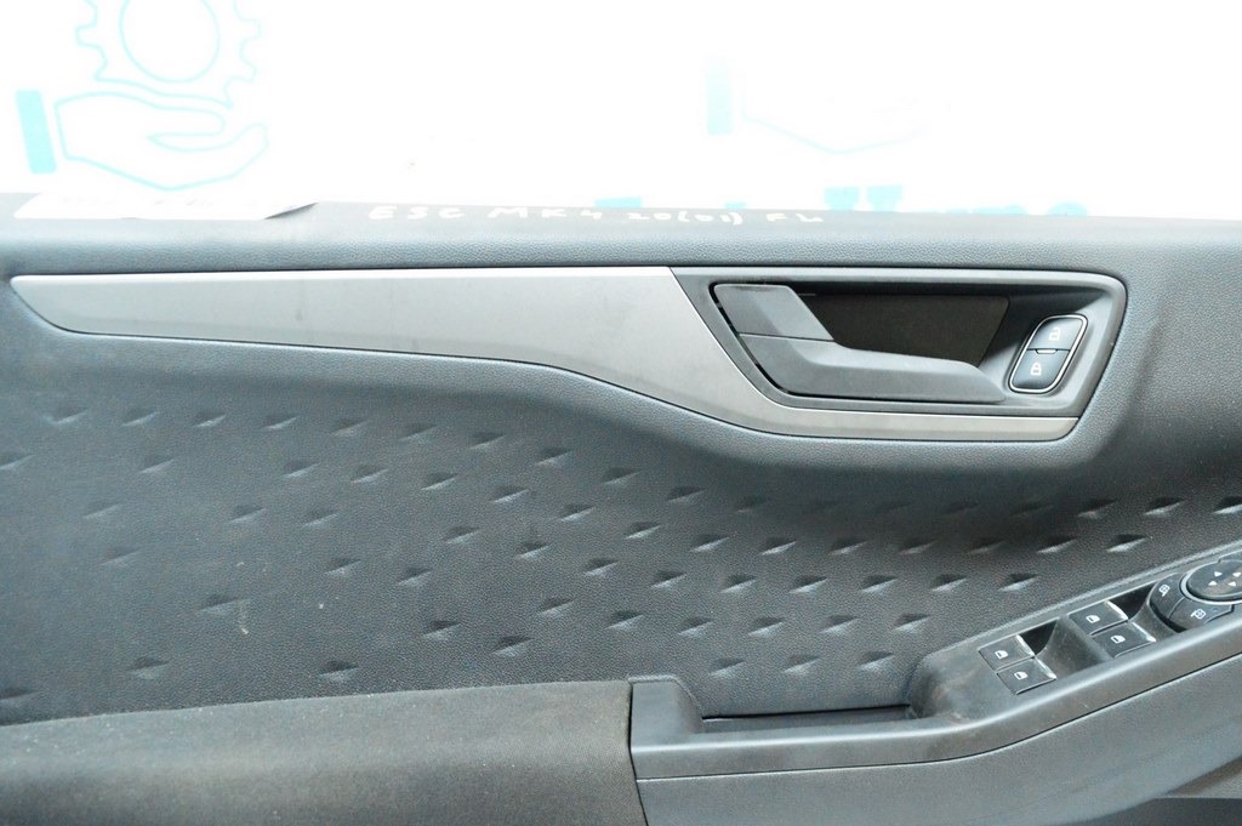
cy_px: 413
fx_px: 931
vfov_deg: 47.9
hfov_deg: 67.4
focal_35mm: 27
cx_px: 621
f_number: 6.3
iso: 6400
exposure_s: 1/60
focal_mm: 18
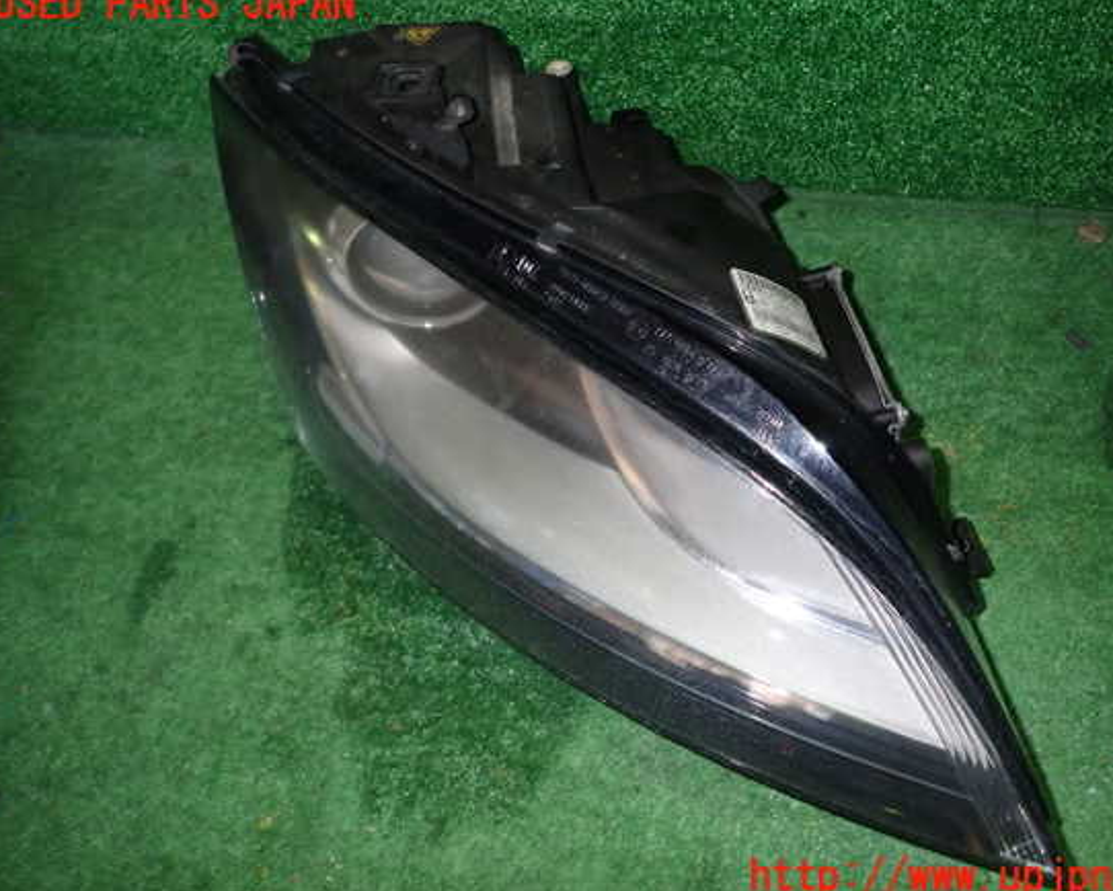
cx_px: 598
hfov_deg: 64.0
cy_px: 441
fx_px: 890
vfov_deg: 53.2
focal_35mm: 27
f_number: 5.6
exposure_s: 1/30
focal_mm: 4.5
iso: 400
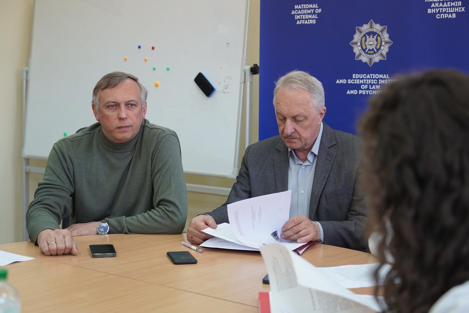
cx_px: 234
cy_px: 156
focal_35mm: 56
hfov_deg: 35.6
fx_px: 729
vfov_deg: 24.2
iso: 1000
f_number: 4
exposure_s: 1/160
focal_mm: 56
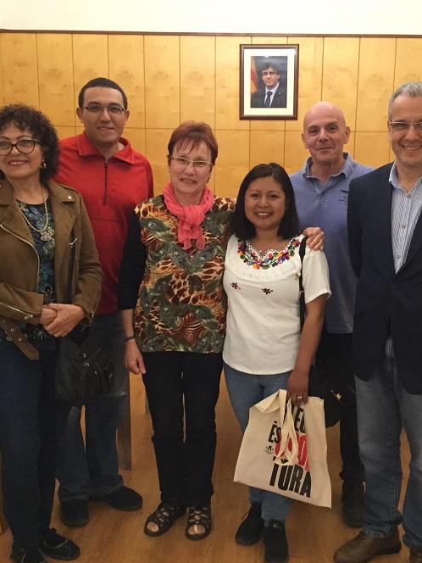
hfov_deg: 34.3
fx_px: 683
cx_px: 233
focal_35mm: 42
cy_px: 284
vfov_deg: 44.8
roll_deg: -2.4
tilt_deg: -12.3
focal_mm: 3.3
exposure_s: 1/33
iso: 200
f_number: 2.4
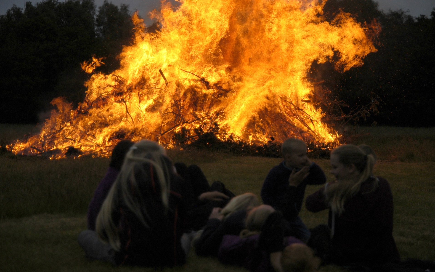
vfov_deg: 16.9
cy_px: 141
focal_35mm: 77
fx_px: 913
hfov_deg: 26.8
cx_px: 218
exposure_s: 1/2000
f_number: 2.8
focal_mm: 50
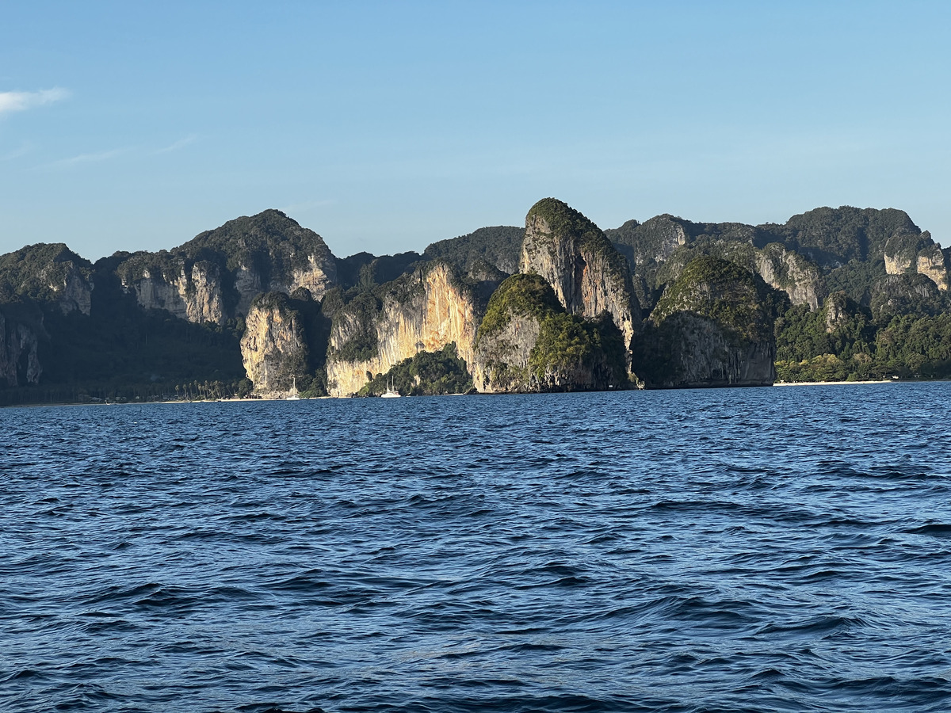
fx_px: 2115
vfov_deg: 19.1
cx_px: 476
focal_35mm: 77
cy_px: 356
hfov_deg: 25.3
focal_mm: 9
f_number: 2.8
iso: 32
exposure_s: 1/384
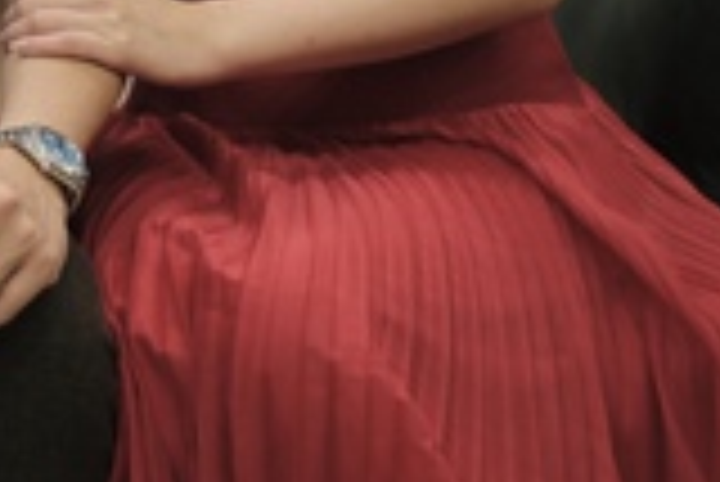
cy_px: -385
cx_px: -40
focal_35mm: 120
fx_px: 2402
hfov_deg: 16.6
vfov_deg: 10.7
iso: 640
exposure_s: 1/60
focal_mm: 20
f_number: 2.8
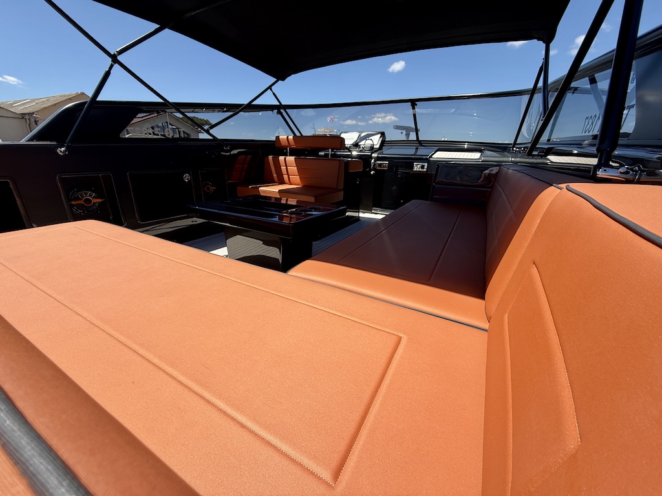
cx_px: 331
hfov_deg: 102.1
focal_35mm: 14
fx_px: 268
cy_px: 248
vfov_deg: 85.7
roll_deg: -2.3
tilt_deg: -17.5
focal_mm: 2.22
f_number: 2.2
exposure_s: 1/1613
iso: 50
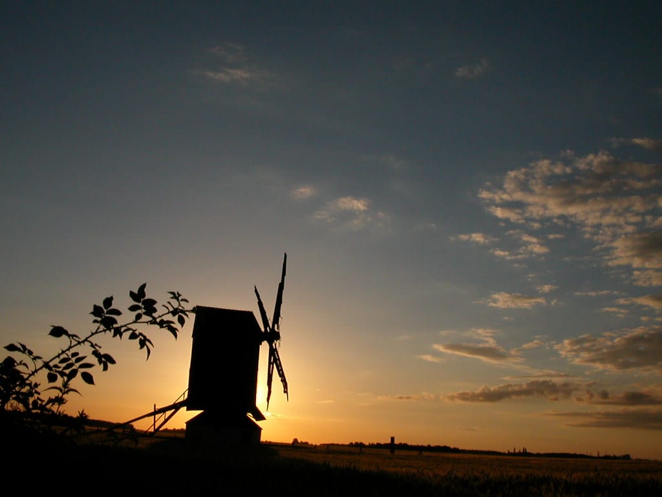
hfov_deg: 50.1
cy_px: 248
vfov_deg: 38.7
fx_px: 708
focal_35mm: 37
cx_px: 331
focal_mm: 5.6
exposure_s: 1/1488
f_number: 4.5
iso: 100
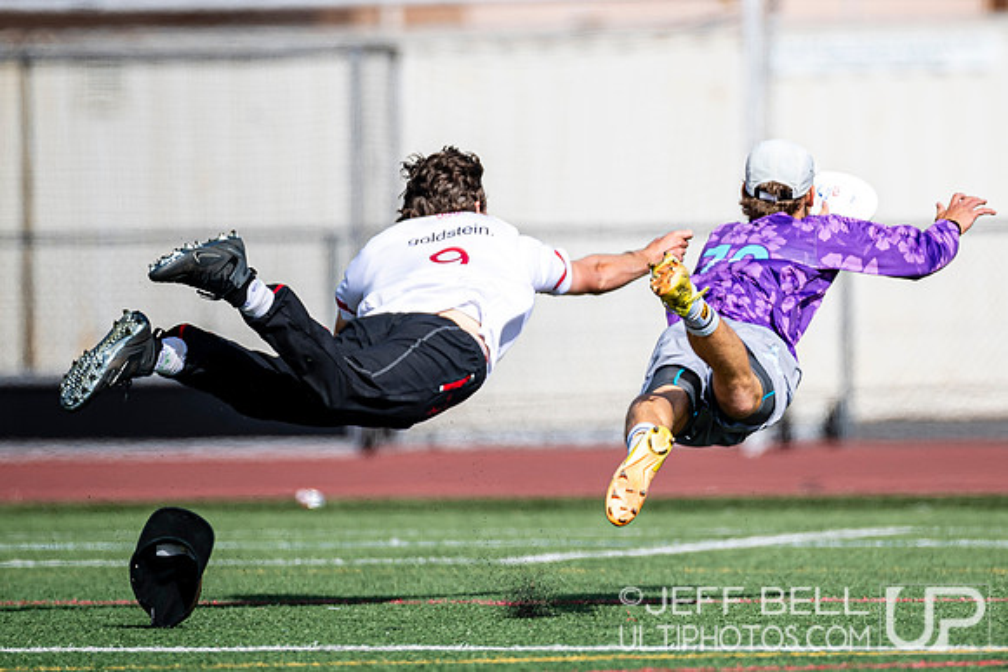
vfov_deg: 2.3
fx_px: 16979
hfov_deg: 3.4
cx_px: 684
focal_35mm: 606
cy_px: 264
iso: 100
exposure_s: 1/2500
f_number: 3.2
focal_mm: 300
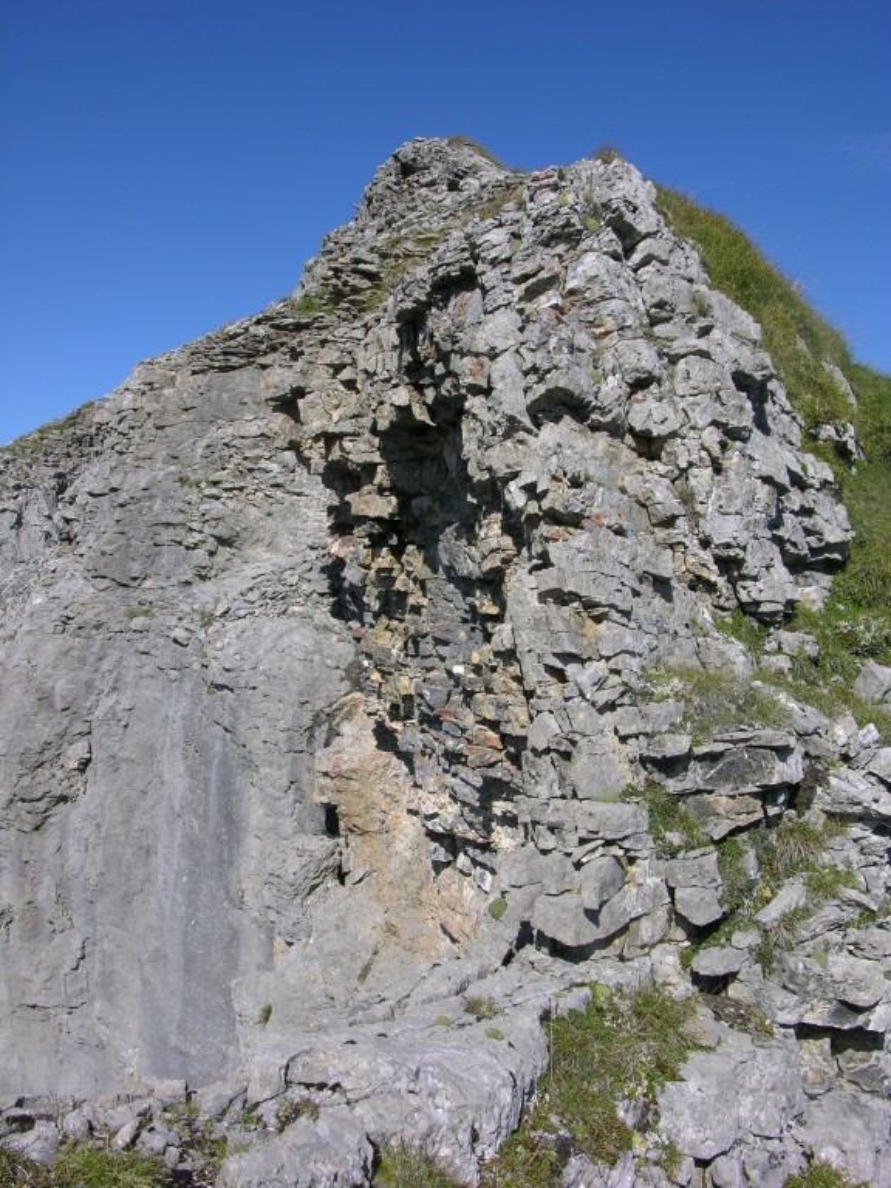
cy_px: 594
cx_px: 446
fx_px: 1201
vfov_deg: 52.6
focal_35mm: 35
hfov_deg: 40.7
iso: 50
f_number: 6.3
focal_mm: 8.9
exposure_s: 1/285
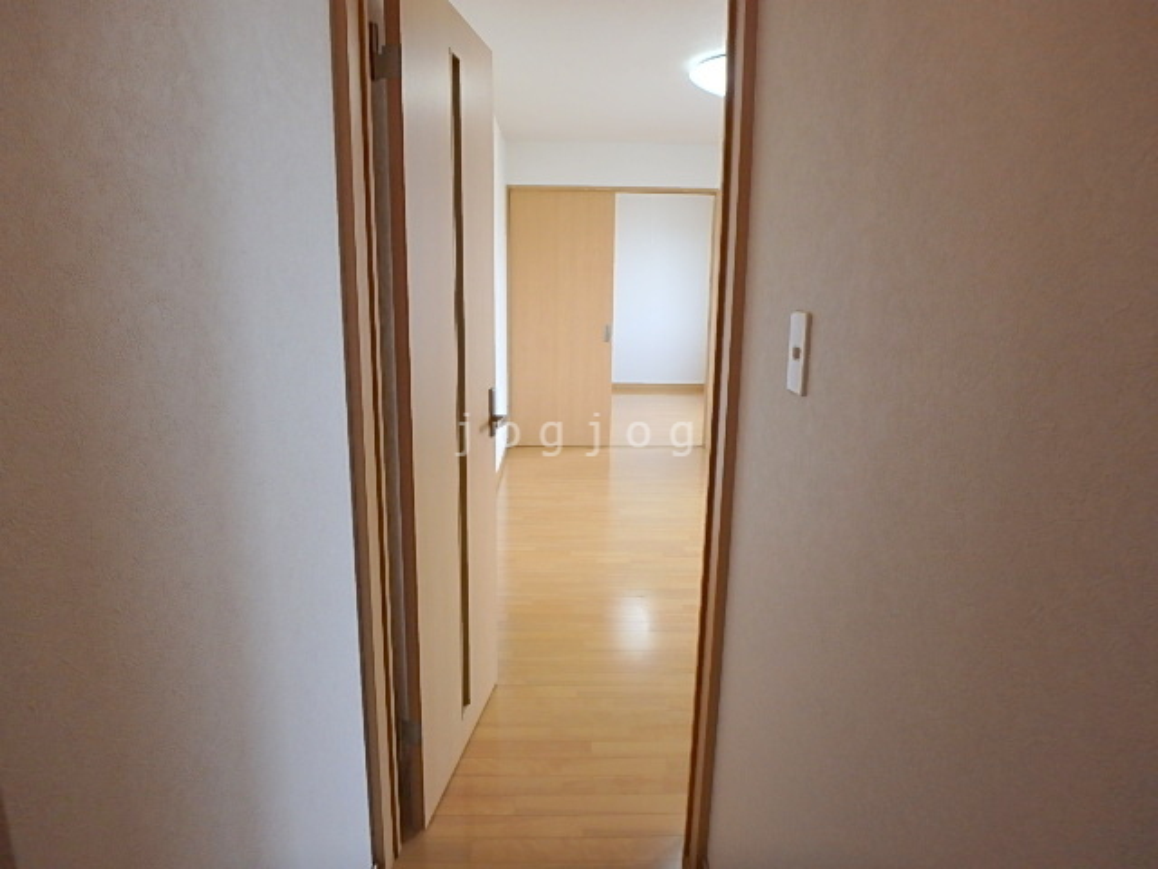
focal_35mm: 21
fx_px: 703
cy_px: 434
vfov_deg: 63.4
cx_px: 579
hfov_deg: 79.0
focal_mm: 3.7
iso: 160
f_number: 3.5
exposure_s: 1/60
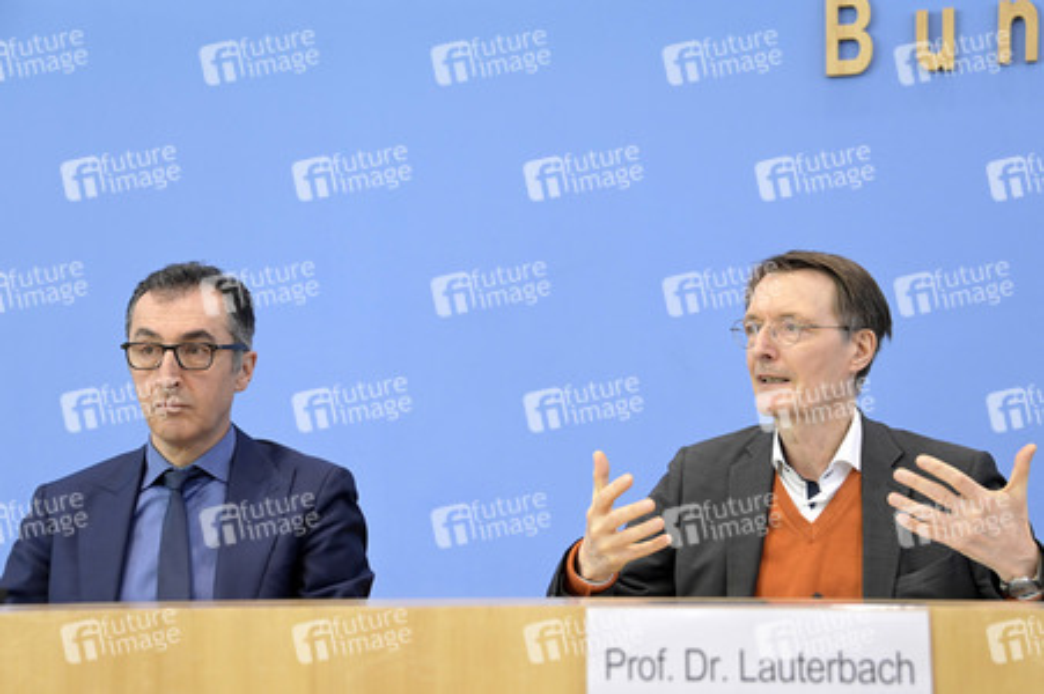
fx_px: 1884
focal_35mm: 65
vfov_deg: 20.9
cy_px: 347
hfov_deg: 31.0
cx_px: 522
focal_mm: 65
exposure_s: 1/500
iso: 3200
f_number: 5
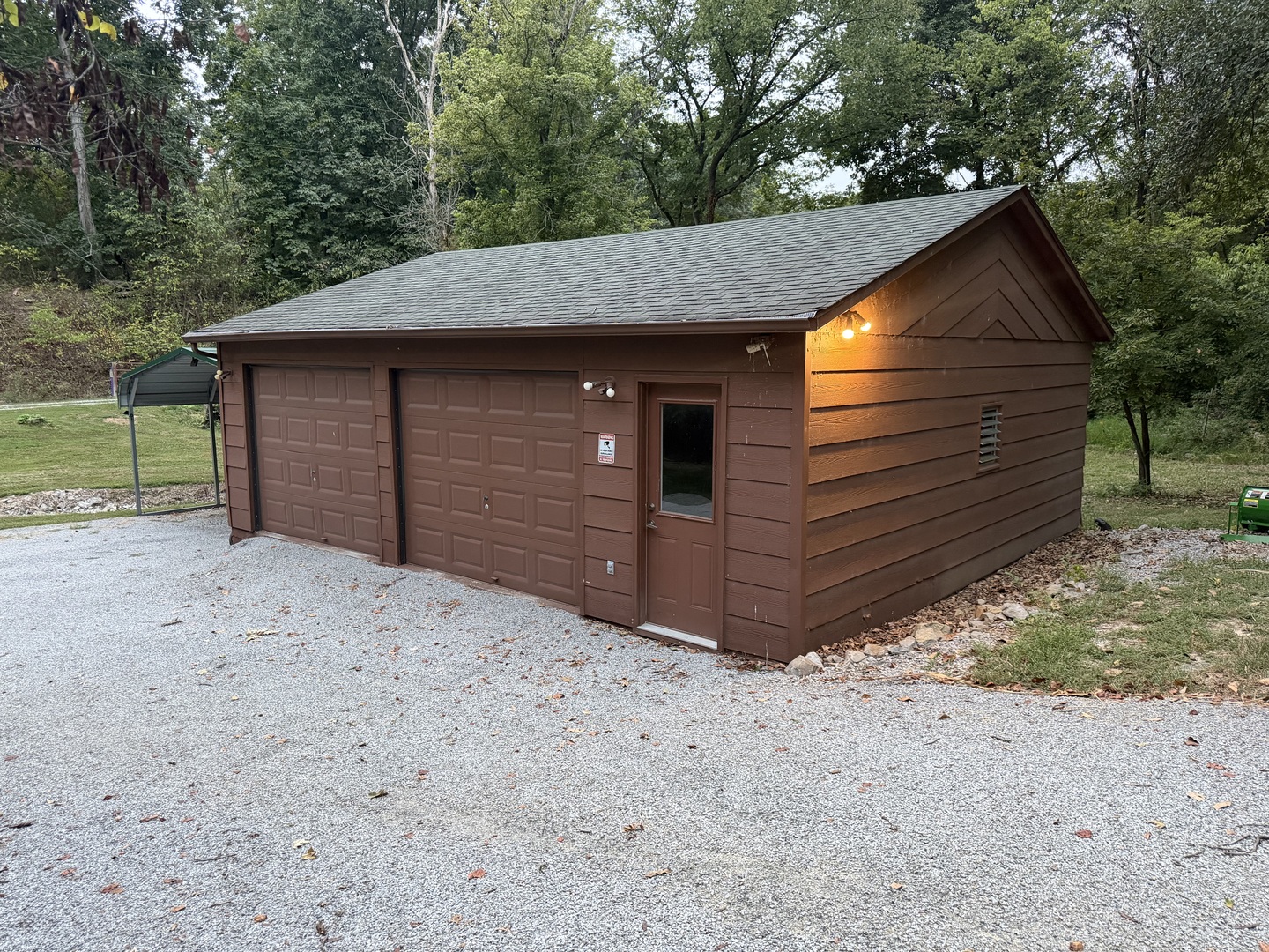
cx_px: 634
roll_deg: -0.1
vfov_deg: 56.8
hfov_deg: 71.6
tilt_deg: -7.6
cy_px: 476
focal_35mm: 24
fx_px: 880
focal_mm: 6.76
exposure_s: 1/60
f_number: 1.78
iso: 500
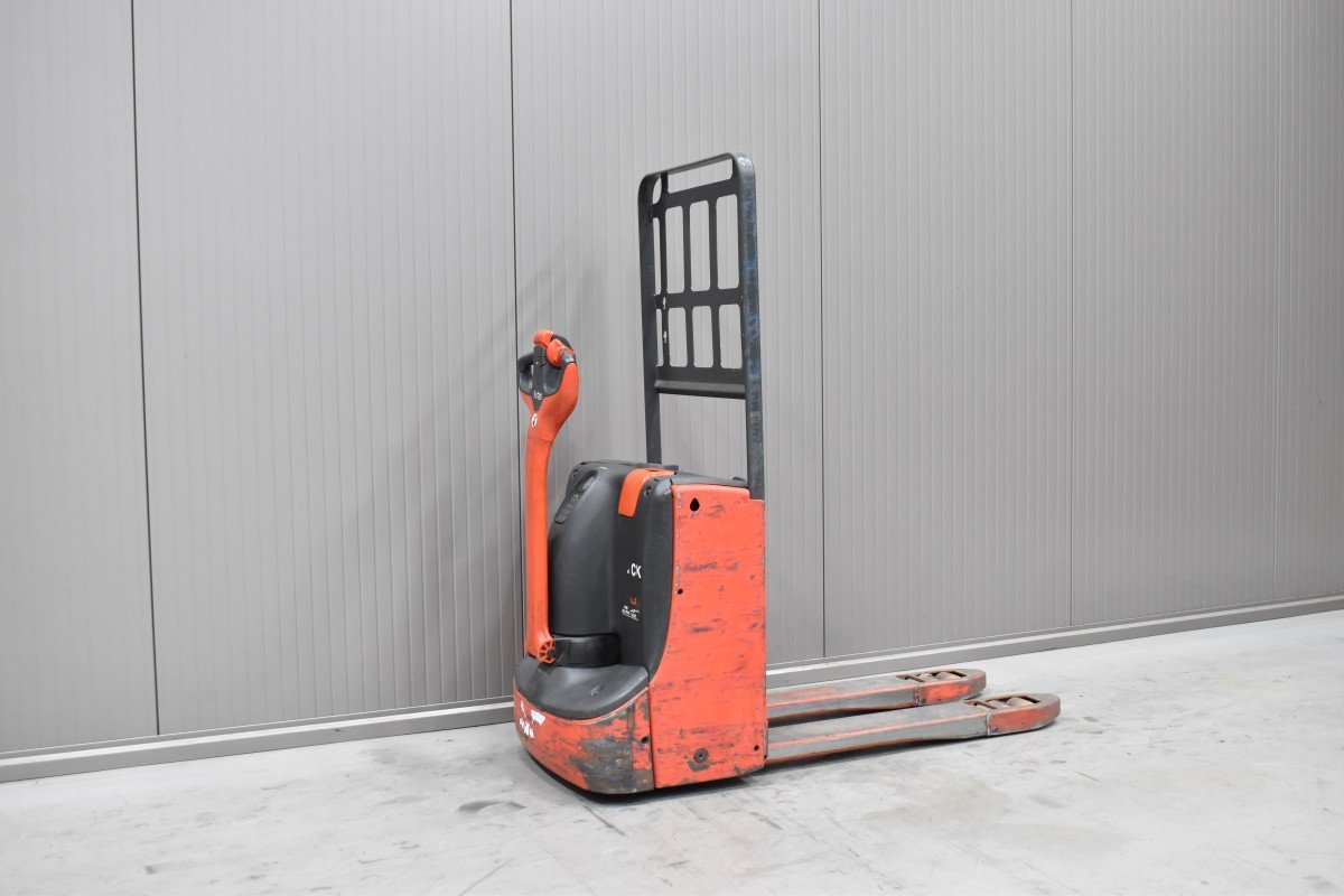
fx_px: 1400
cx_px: 672
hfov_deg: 51.3
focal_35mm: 38
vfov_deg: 35.5
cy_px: 448
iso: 1600
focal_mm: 25
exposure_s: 1/30
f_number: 5
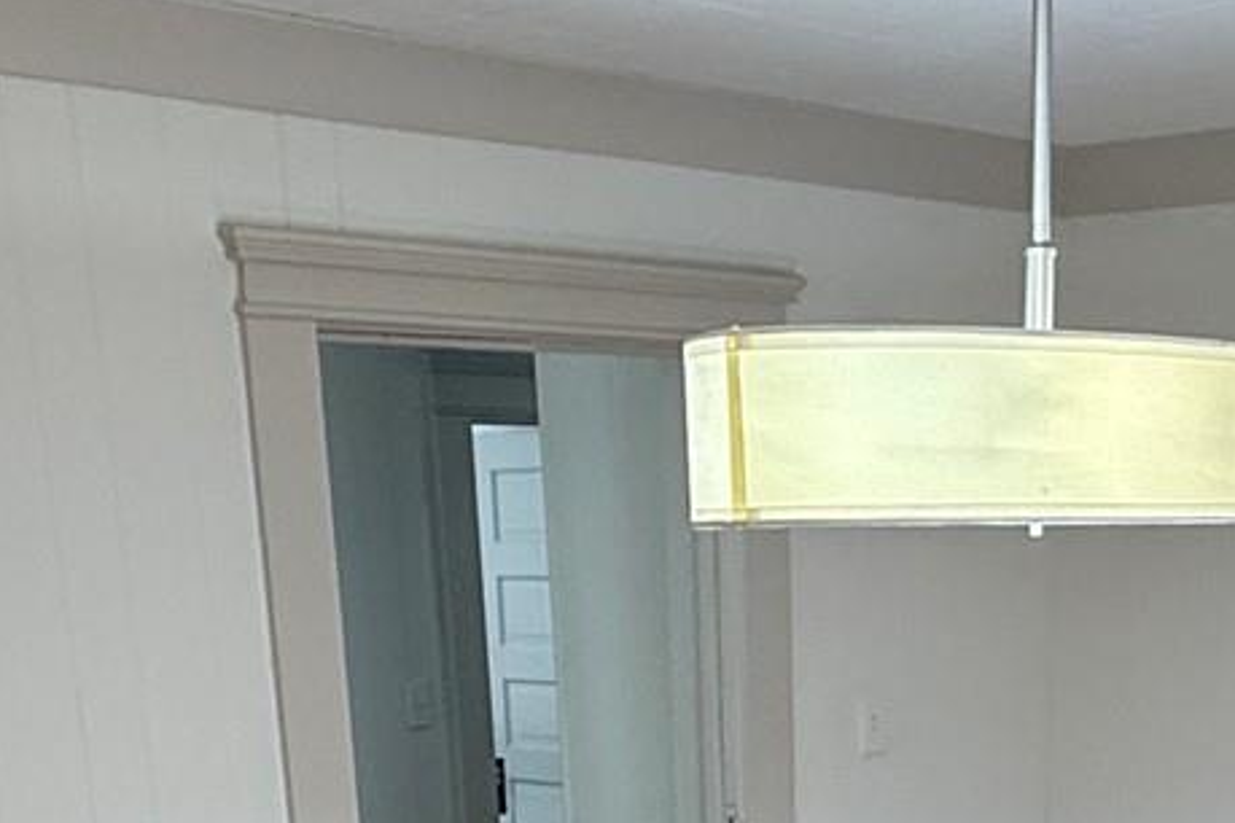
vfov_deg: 17.8
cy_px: 1366
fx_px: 2230
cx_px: 936
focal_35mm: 65
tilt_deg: -20.2
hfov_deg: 30.4
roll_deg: -1.2
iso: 125
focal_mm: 2.22
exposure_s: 1/120
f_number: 2.2
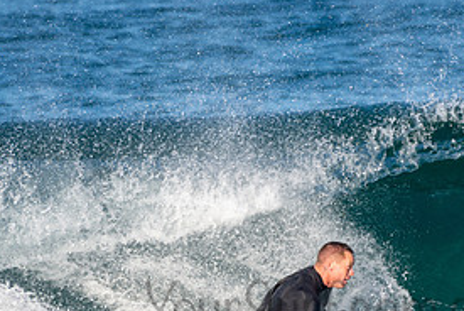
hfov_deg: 1.3
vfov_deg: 0.9
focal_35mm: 1580
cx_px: 319
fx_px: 20386
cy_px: 292
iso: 220
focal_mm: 500
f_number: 5.6
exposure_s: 1/1250
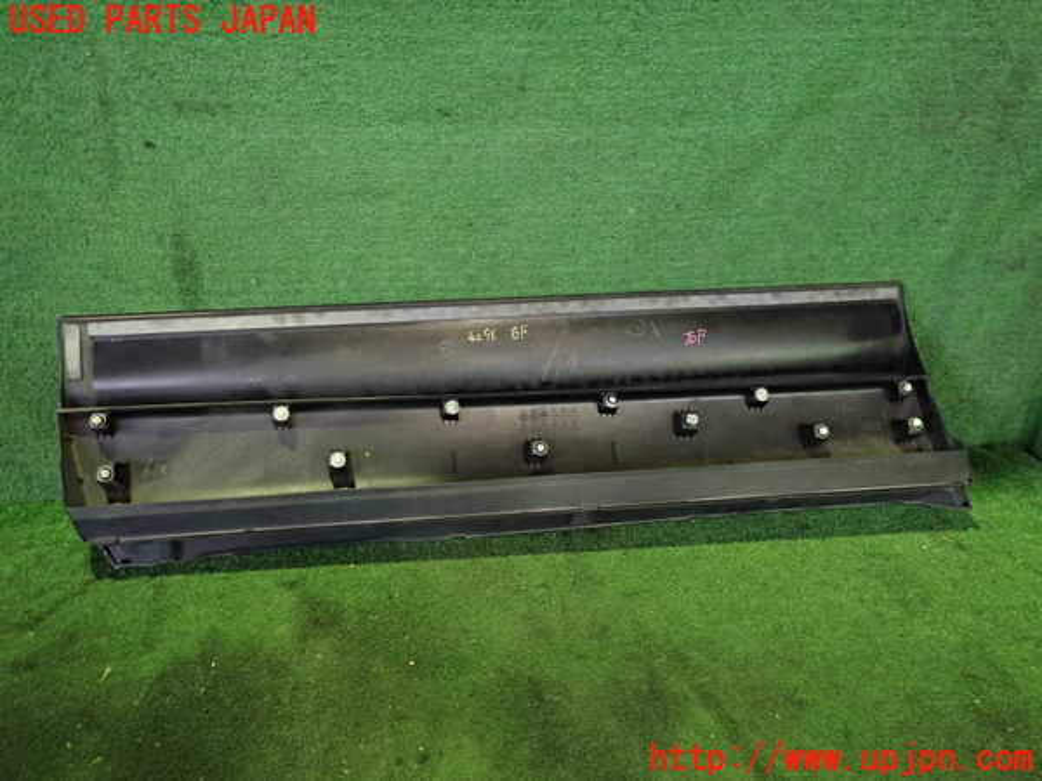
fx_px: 753
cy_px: 390
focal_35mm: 25
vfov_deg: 54.9
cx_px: 521
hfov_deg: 69.4
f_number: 2
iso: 800
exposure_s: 1/25
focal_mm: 4.5
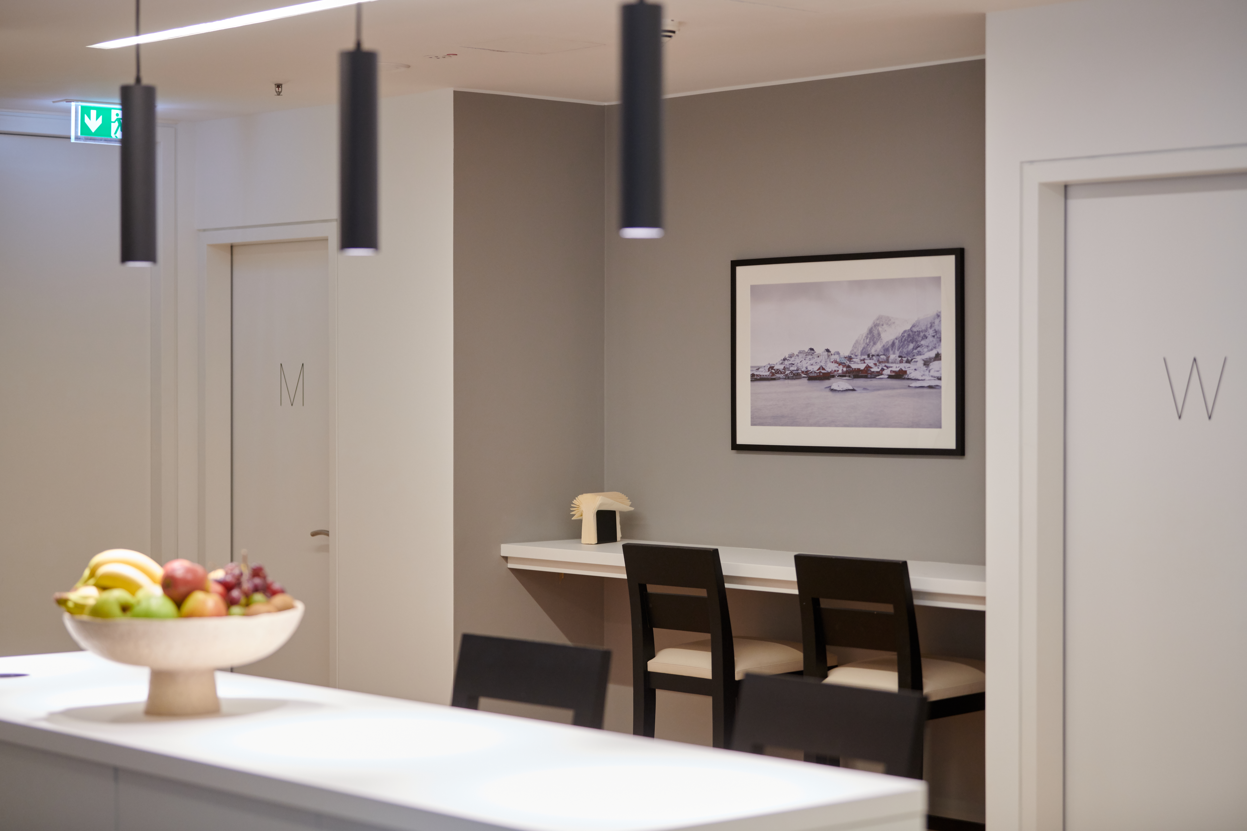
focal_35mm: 70
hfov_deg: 28.8
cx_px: 624
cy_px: 416
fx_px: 2425
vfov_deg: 19.5
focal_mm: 70
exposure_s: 1/125
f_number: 2.8
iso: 800
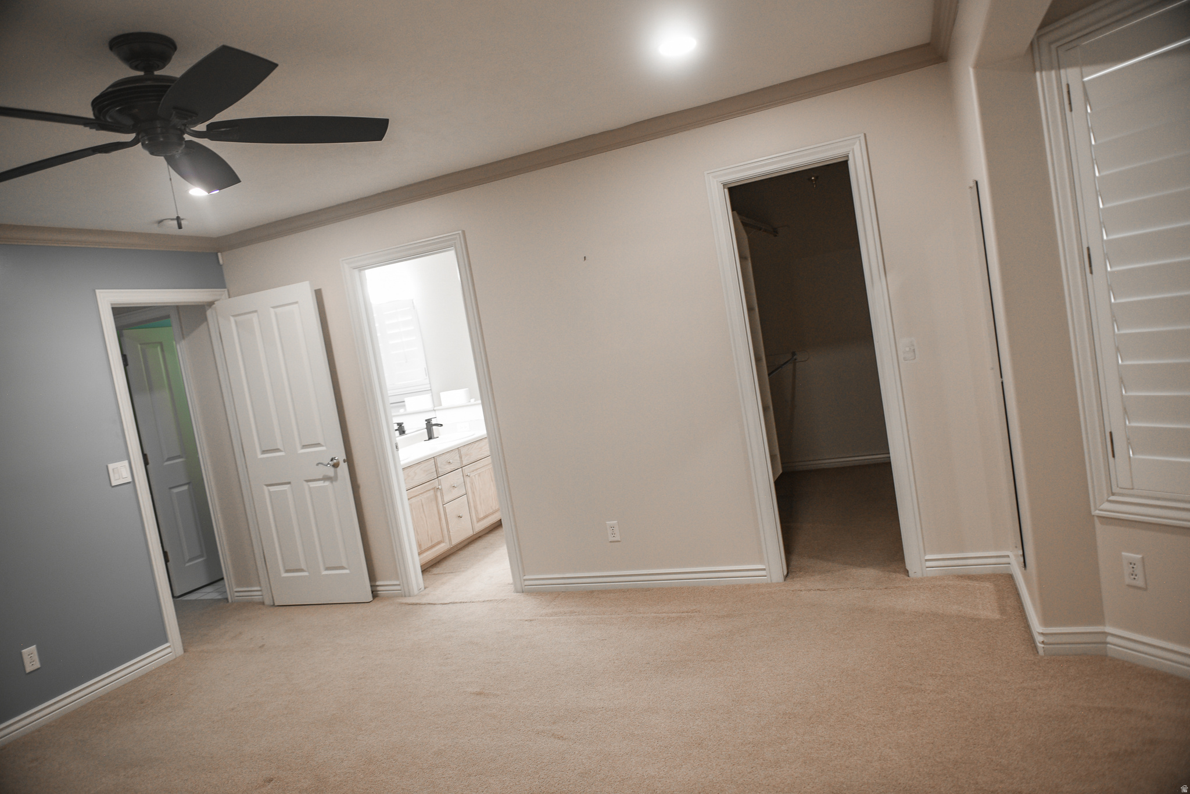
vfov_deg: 53.2
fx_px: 794
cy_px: 397
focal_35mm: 24
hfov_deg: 73.7
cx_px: 595
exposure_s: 1/25
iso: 320
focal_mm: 24
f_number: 2.8
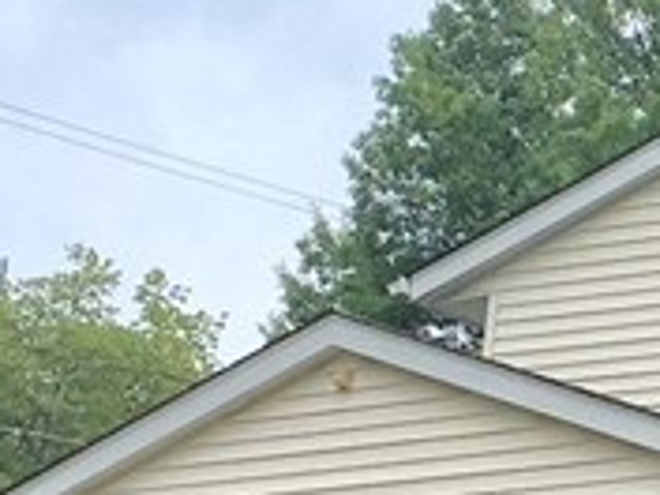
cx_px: 1215
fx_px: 3222
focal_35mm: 169
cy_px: 694
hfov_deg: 10.9
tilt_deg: +11.1
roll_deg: -3.8
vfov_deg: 8.6
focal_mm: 4.15
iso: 25
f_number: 2.2
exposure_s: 1/2564
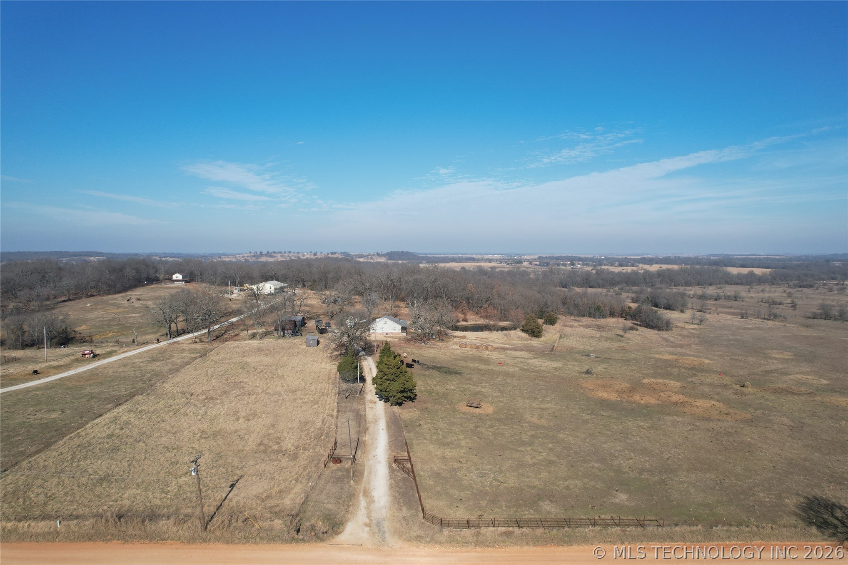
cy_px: 282
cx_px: 424
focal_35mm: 22
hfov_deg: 78.6
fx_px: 518
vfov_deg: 57.2
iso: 100
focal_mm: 8.38
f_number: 2.8
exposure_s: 1/2000
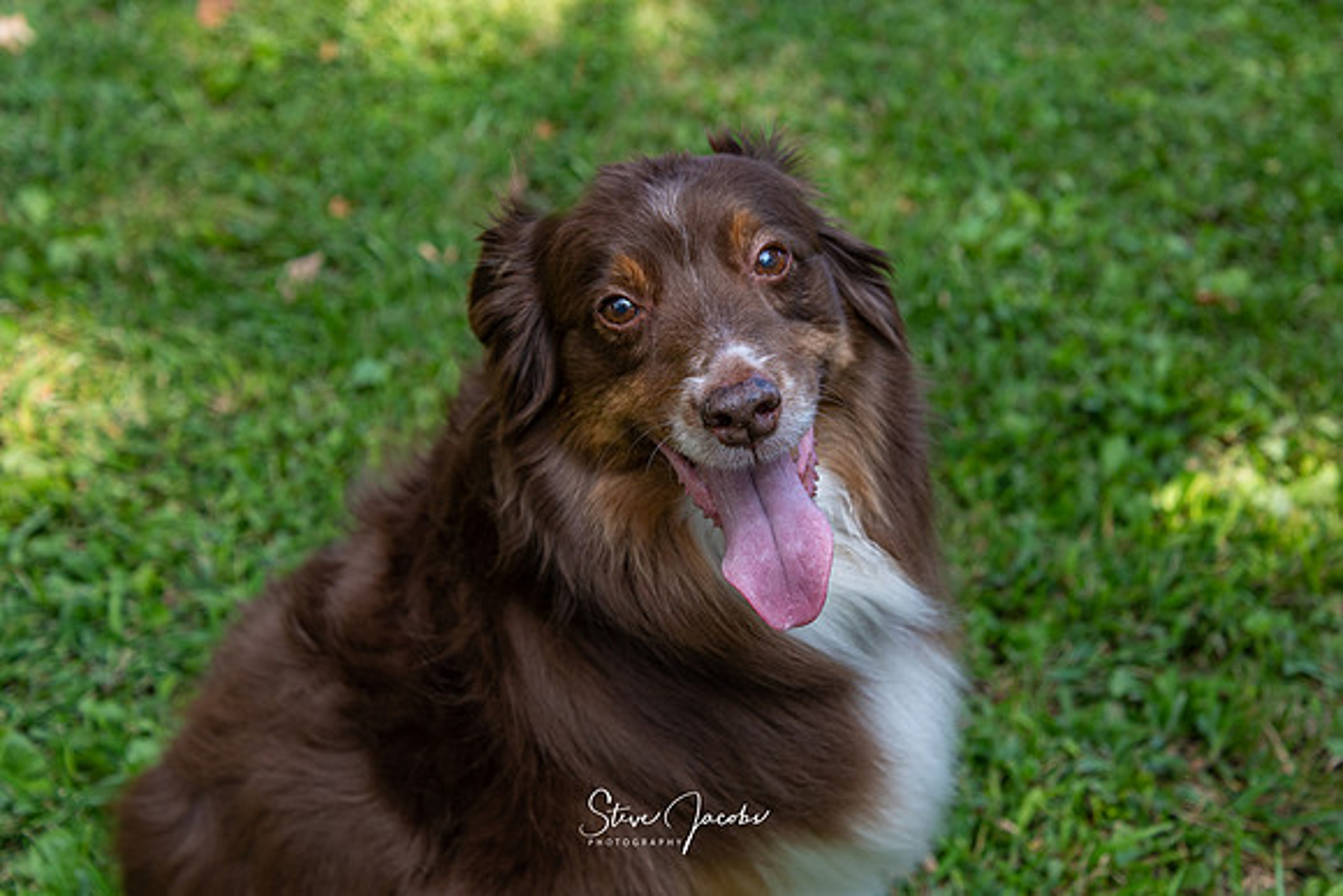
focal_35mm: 54
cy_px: 387
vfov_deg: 25.0
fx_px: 2018
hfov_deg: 36.7
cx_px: 773
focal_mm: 42
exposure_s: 1/200
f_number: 5
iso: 125
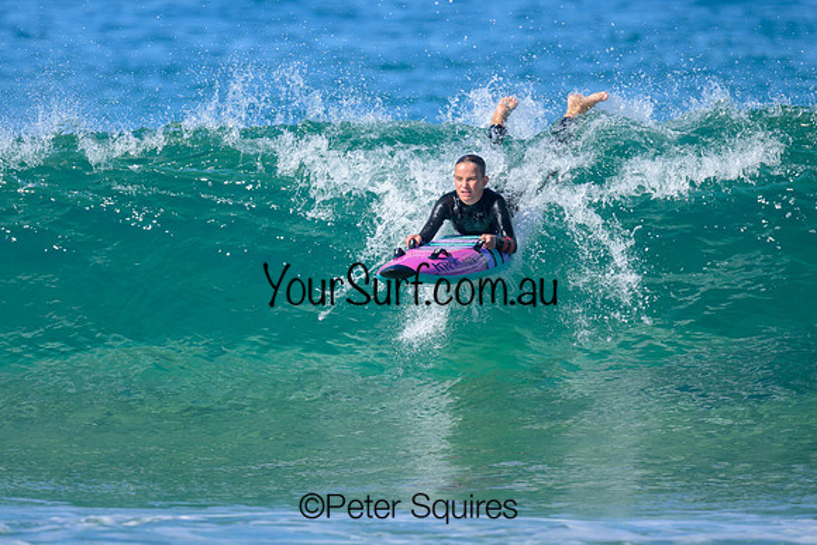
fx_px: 24198
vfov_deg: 1.3
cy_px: 237
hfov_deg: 1.9
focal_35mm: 1066
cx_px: 398
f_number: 6.3
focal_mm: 800
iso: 360
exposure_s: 1/2000
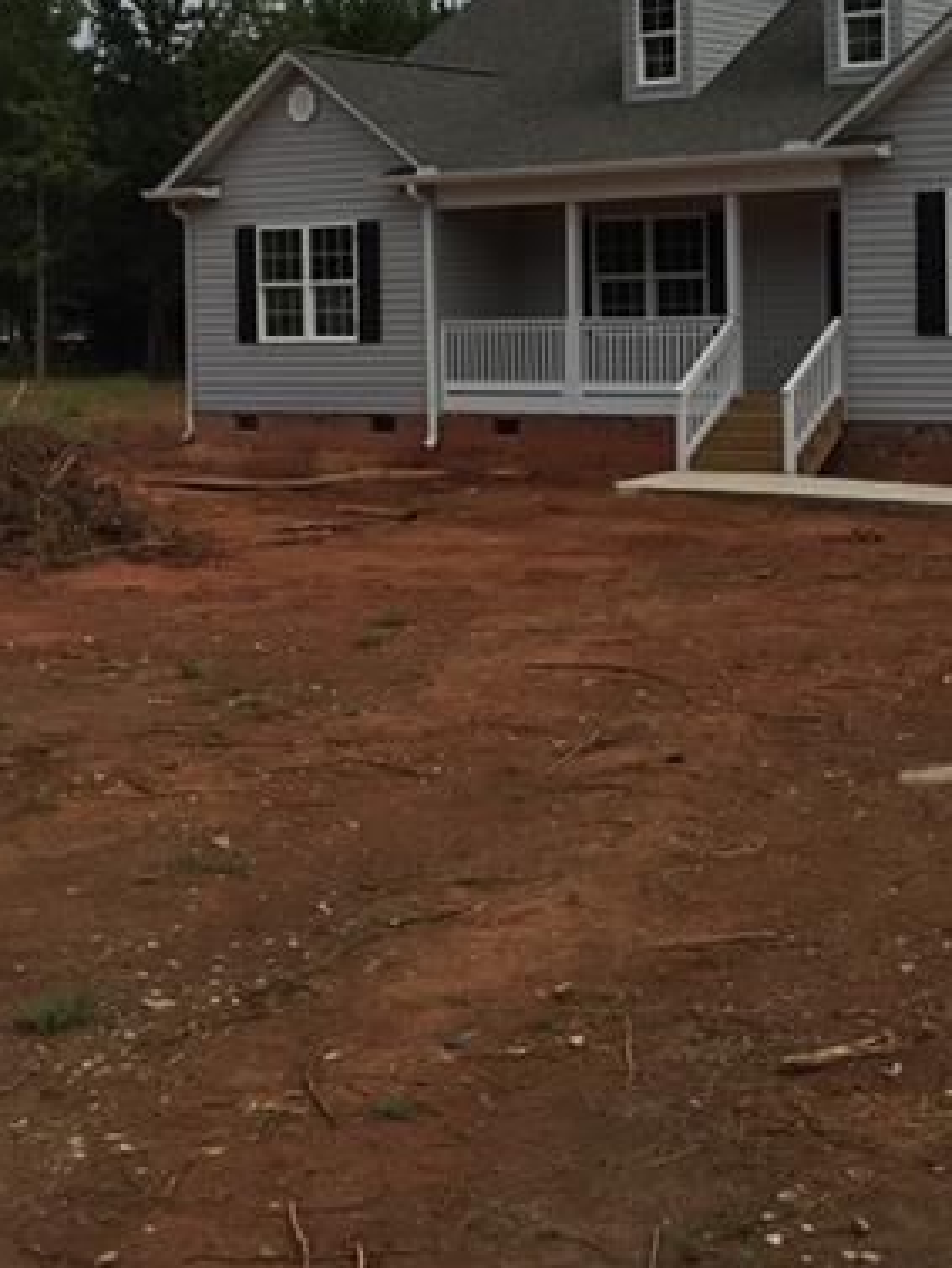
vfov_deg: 32.3
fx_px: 2162
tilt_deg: +0.6
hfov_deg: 24.2
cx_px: 848
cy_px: 390
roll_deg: -0.9
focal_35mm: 59
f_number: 2.2
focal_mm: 4.15
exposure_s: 1/2825
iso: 32
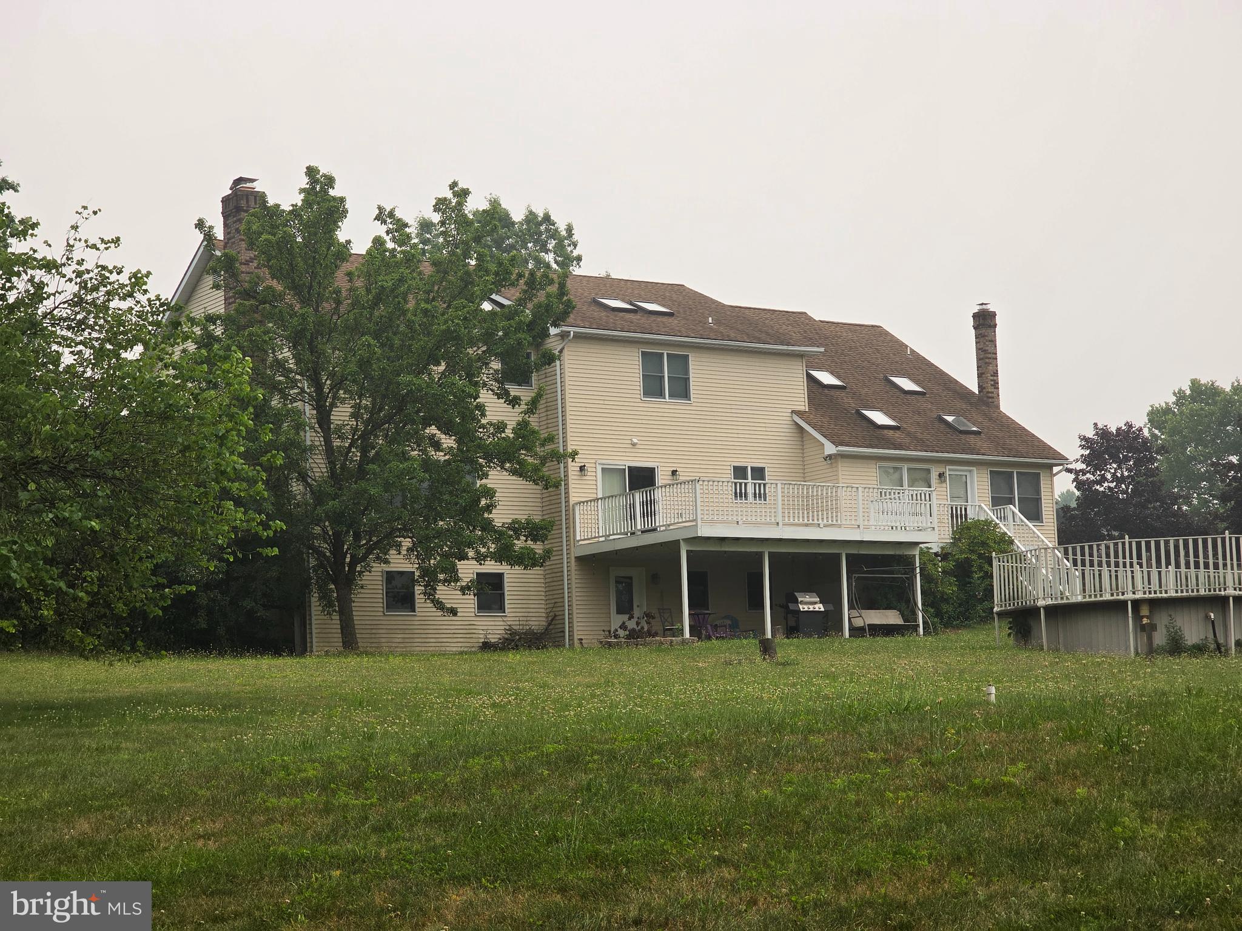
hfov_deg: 28.2
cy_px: 466
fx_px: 2476
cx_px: 621
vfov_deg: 21.3
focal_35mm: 69
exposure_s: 1/1576
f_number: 2.4
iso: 50
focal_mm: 7.9
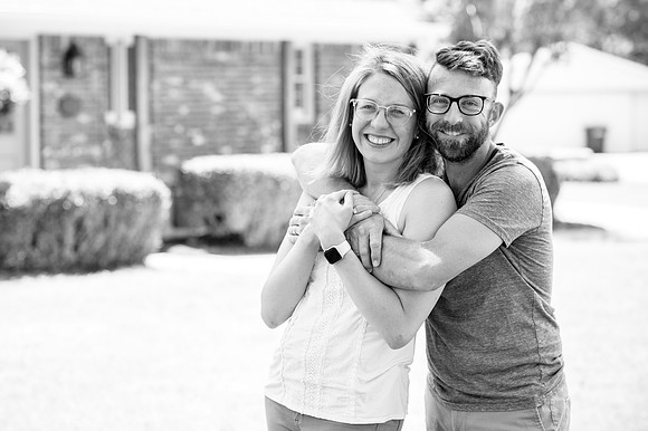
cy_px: 186
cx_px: 278
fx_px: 1749
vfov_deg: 14.1
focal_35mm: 97
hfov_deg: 21.0
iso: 500
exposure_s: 1/640
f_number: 4
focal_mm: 85
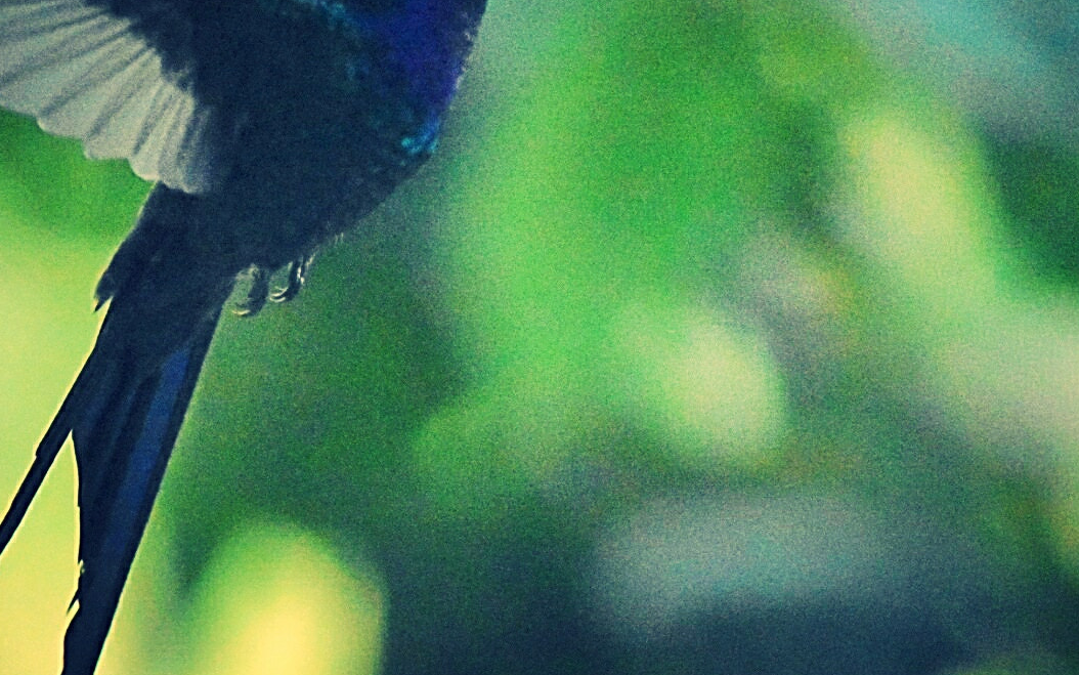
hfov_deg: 3.2
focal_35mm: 658
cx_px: 575
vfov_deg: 2.0
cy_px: 260
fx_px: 19351
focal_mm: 280
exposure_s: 1/4000
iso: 12800
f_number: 5.6
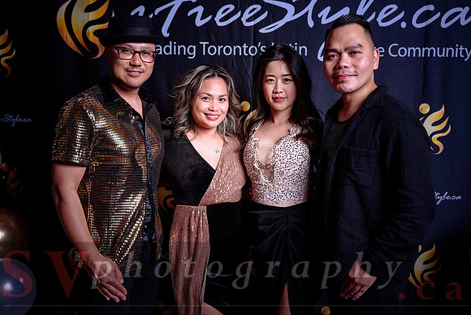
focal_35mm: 41
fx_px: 541
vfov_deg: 32.4
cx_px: 236
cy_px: 171
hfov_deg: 47.1
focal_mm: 38
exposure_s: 1/160
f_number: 4.5
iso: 125
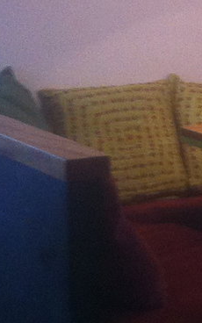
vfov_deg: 12.9
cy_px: 12
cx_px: 568
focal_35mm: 161
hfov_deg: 7.4
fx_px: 1418
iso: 160
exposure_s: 1/15
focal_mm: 3.85
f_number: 2.8
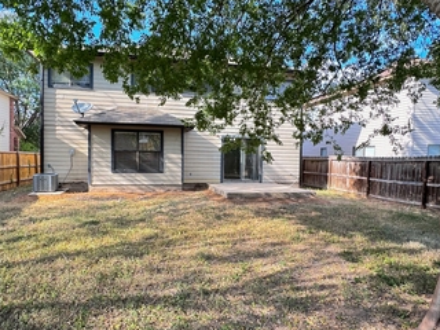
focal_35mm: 21
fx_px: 267
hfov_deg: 78.8
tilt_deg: -1.7
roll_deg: +1.8
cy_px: 168
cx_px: 201
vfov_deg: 63.4
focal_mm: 2.22
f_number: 2.2
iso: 40
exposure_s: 1/233
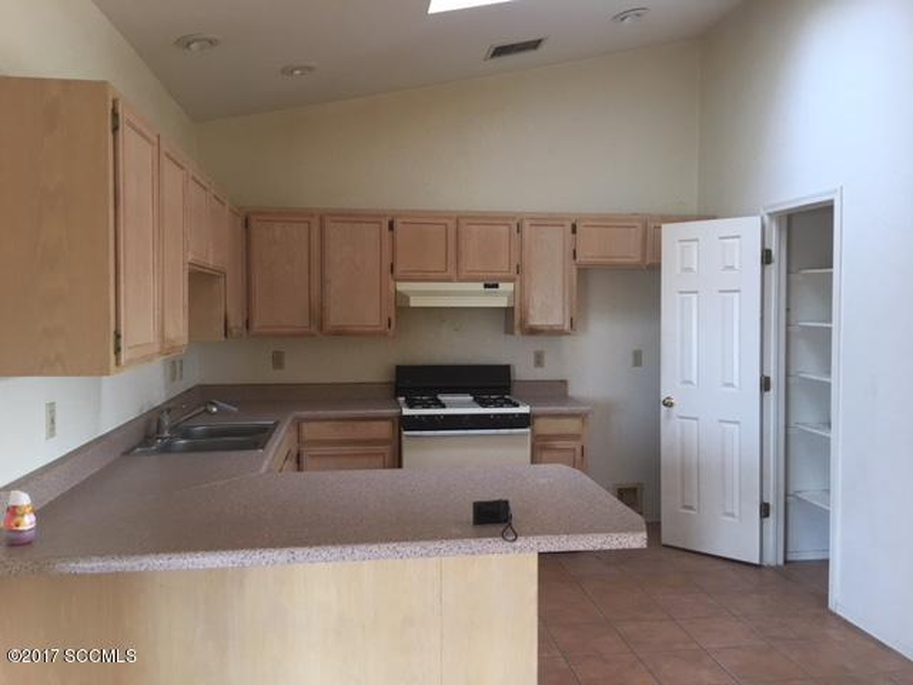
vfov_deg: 48.2
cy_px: 342
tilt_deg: -2.0
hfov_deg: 61.7
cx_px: 456
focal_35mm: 29
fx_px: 765
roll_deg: -1.9
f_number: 2.2
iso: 32
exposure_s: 1/15
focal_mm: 4.15
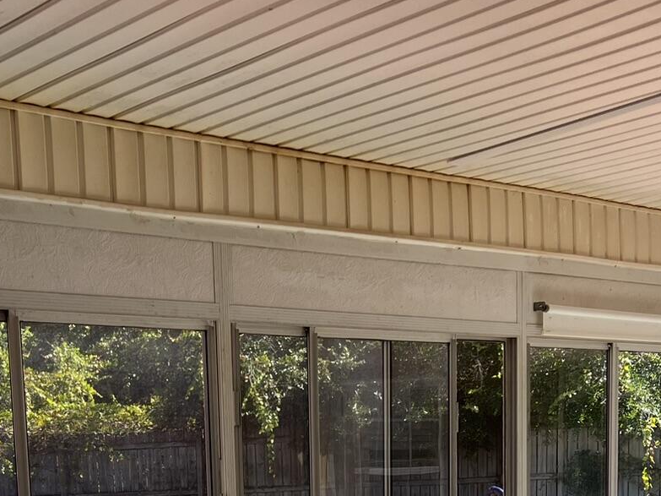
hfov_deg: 28.4
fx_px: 1298
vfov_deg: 19.9
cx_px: 223
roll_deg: +2.8
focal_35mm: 68
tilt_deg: -7.9
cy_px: 645
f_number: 1.5
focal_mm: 5.7
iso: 50
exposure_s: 1/1238
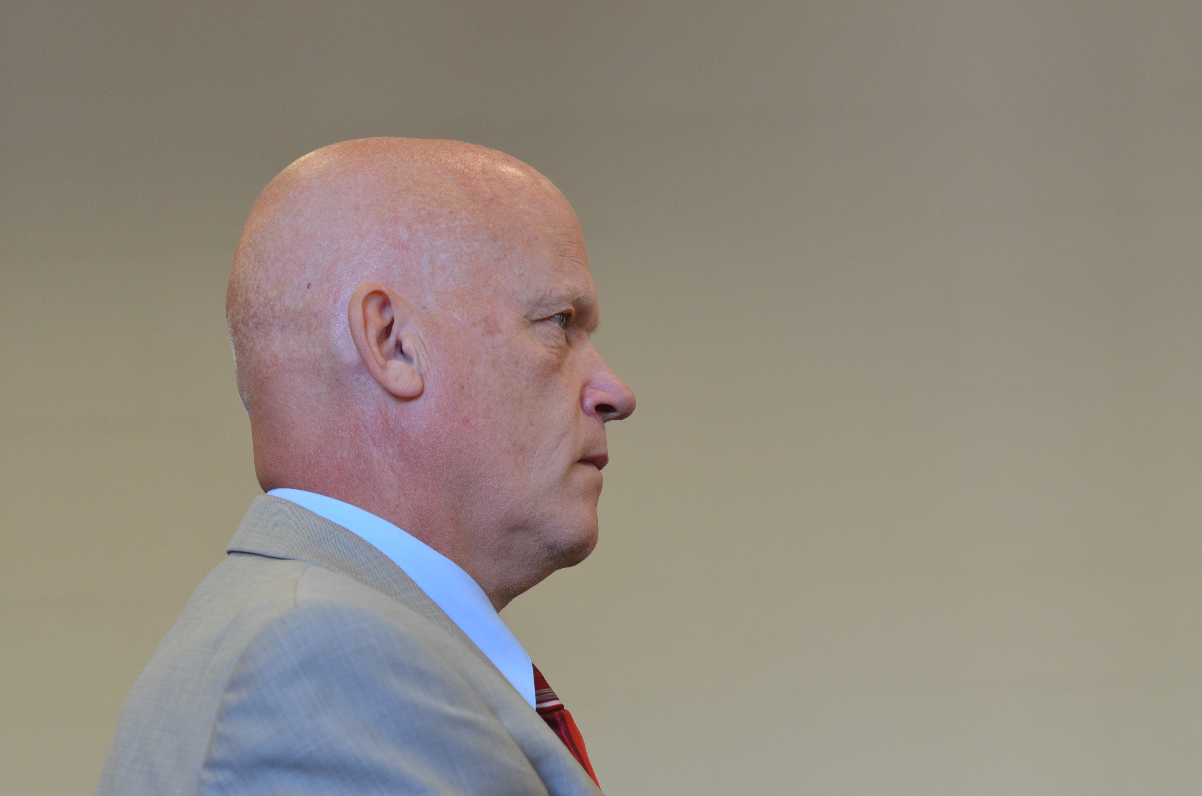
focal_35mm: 105
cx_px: 601
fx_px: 3499
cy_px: 398
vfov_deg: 13.0
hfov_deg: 19.5
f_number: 4.5
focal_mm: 70
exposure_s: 1/80
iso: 800
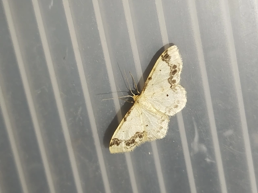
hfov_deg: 26.3
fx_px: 552
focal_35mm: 74
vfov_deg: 19.9
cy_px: 96
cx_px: 129
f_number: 1.7
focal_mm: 5.31
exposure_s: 1/50
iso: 125
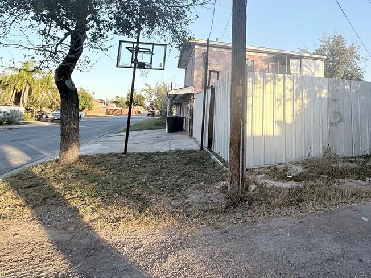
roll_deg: +0.1
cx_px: 278
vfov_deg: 58.9
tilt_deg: +8.2
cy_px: 81
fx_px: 236
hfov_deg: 71.2
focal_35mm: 22
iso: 50
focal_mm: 2.22
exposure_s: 1/672
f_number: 2.2
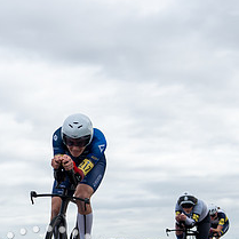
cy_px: 236
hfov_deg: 13.8
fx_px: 984
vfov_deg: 13.7
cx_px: 51
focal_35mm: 126
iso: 100
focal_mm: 46
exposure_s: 1/1000
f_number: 3.5
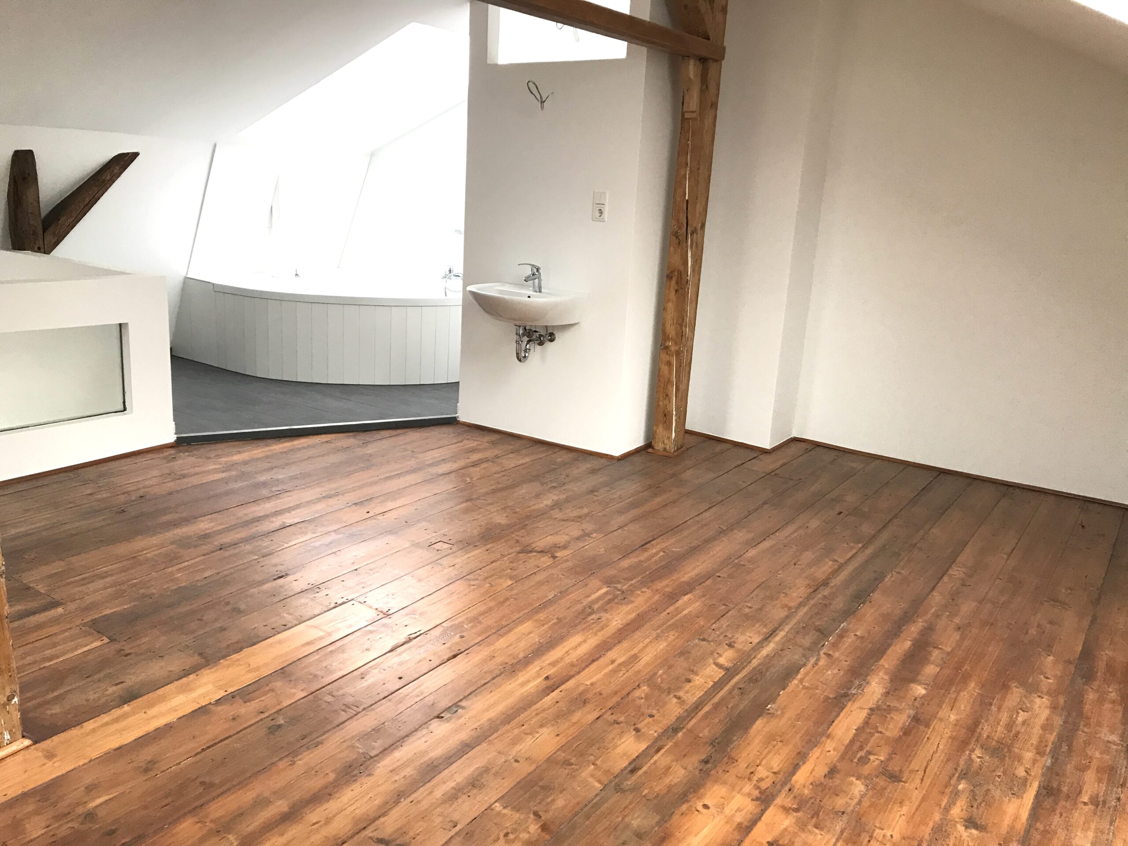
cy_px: 423
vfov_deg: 49.7
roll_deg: -3.6
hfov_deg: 63.4
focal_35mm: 28
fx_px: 912
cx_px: 564
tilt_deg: -13.8
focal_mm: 3.99
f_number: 1.8
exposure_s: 1/33
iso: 32
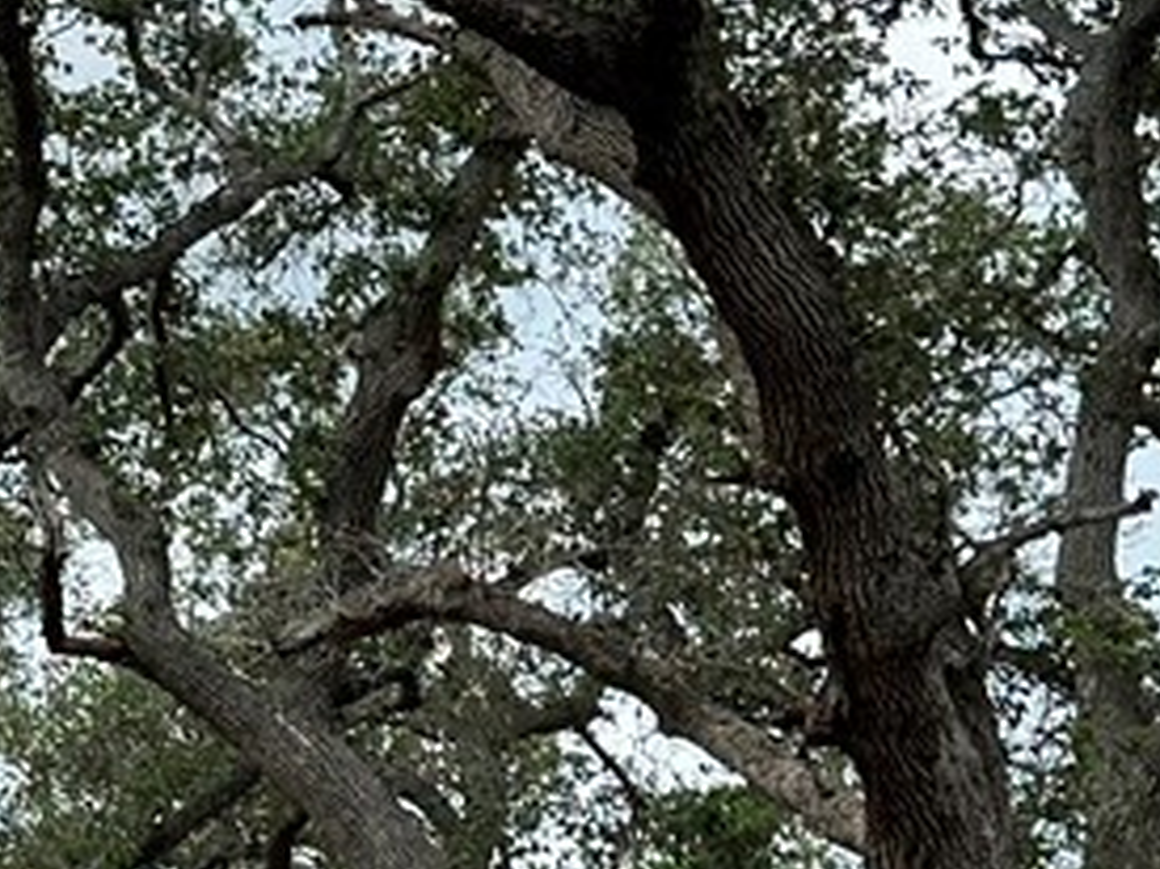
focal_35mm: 179
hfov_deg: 10.5
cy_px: 502
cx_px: -844
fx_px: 5996
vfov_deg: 8.3
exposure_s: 1/3367
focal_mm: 6.86
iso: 100
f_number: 1.78
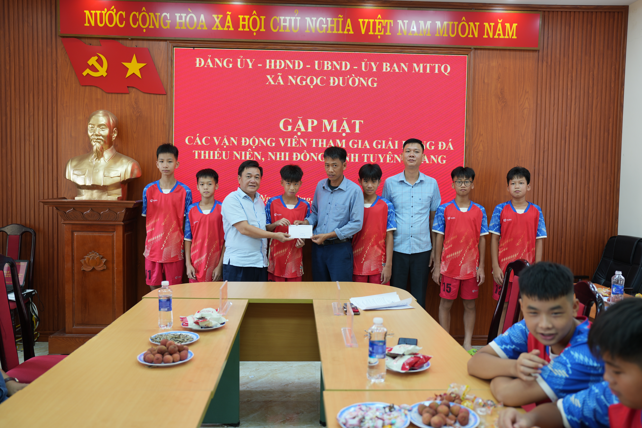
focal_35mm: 30
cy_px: 214
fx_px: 535
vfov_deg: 43.6
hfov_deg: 61.9
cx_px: 321
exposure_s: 1/30
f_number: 2.8
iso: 100
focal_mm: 30
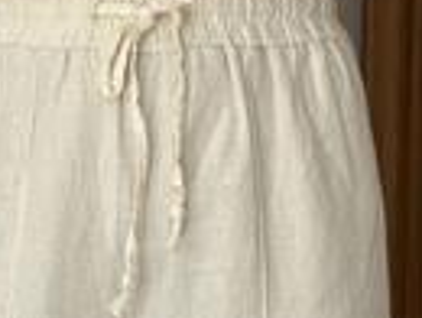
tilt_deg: -9.1
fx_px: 2345
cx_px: 175
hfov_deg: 10.3
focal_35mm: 192
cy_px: 795
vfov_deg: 7.2
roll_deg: -0.1
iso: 80
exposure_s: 1/538
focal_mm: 6.86
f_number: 1.78
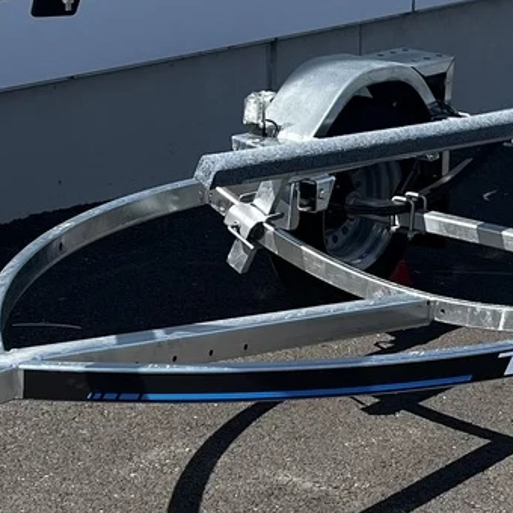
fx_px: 1811
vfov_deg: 16.1
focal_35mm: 108
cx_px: 228
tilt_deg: -18.2
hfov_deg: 16.1
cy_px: 314
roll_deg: +0.1
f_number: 1.6
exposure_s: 1/2137
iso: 50
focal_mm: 5.1
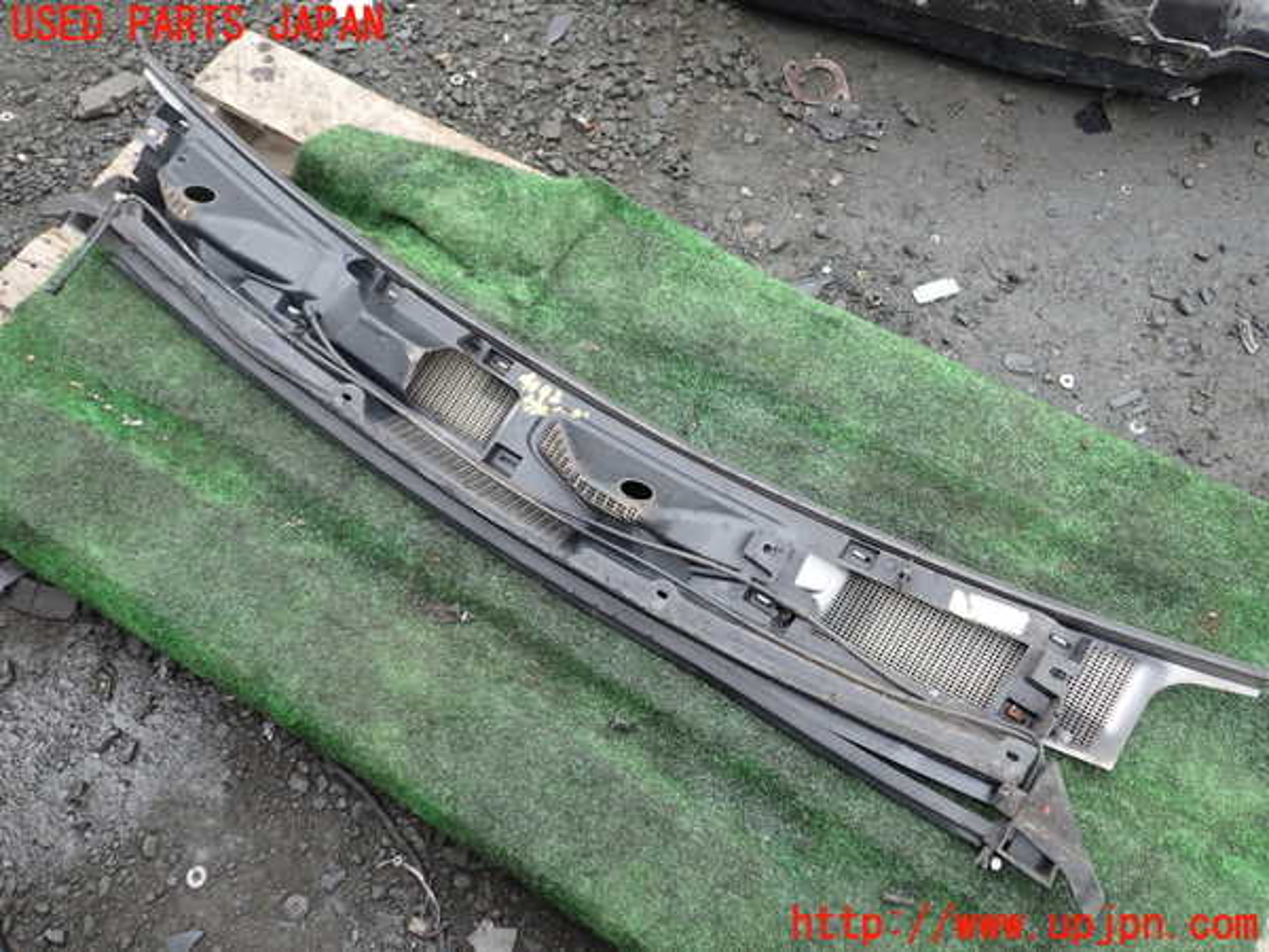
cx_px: 634
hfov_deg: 60.0
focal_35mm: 30
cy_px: 476
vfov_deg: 46.8
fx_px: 1100
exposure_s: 1/100
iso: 100
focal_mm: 5.4
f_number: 2.3
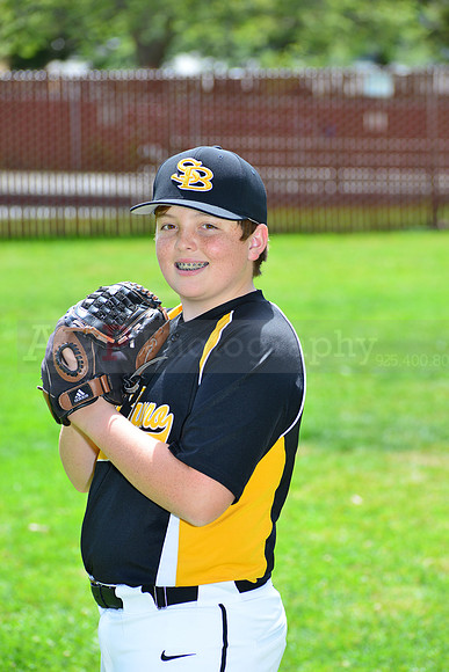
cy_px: 336
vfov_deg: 14.2
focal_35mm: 145
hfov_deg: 9.5
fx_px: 2711
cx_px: 224
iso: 200
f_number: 8
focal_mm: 145
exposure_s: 1/200
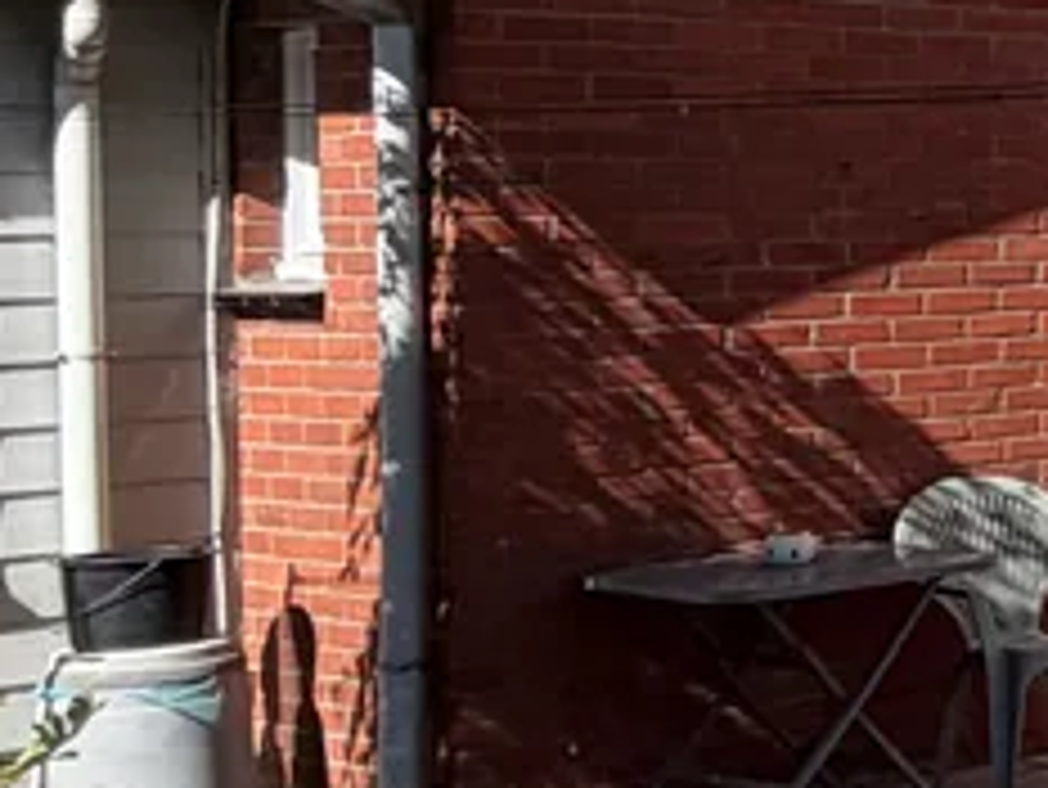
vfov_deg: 17.5
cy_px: 194
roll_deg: +0.8
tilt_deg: -0.4
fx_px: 2544
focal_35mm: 84
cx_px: 2807
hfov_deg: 13.2
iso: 20
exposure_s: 1/841
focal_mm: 2.22
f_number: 2.2
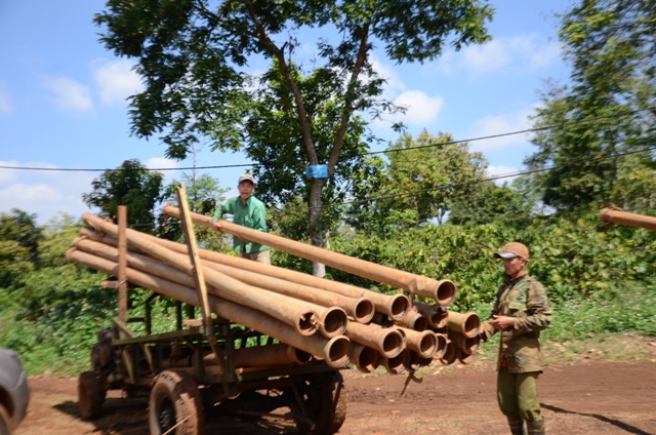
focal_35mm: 39
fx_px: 709
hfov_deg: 49.6
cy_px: 218
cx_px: 328
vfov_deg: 34.1
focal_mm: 26
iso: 200
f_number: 4
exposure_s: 1/1000
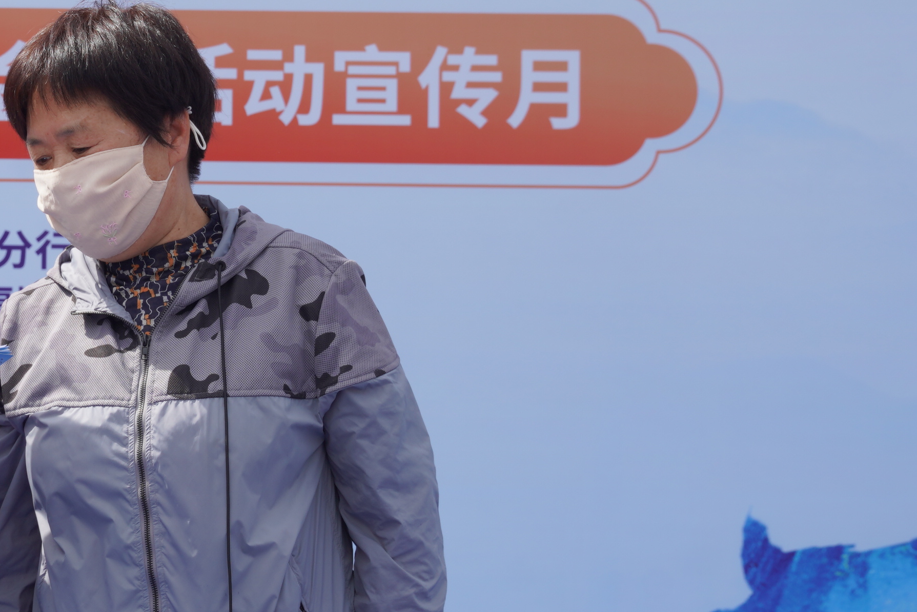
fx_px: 3312
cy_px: 366
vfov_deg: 10.6
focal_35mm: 130
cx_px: -149
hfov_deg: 15.3
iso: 100
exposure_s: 1/250
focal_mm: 45
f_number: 7.1
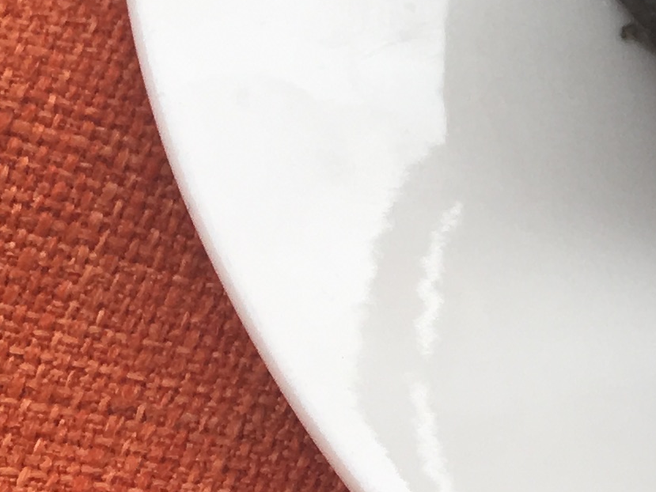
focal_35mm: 141
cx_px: 1310
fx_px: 2672
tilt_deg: -51.3
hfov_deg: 12.4
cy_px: -157
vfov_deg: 10.3
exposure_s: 1/460
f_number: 2.2
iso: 25
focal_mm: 4.15
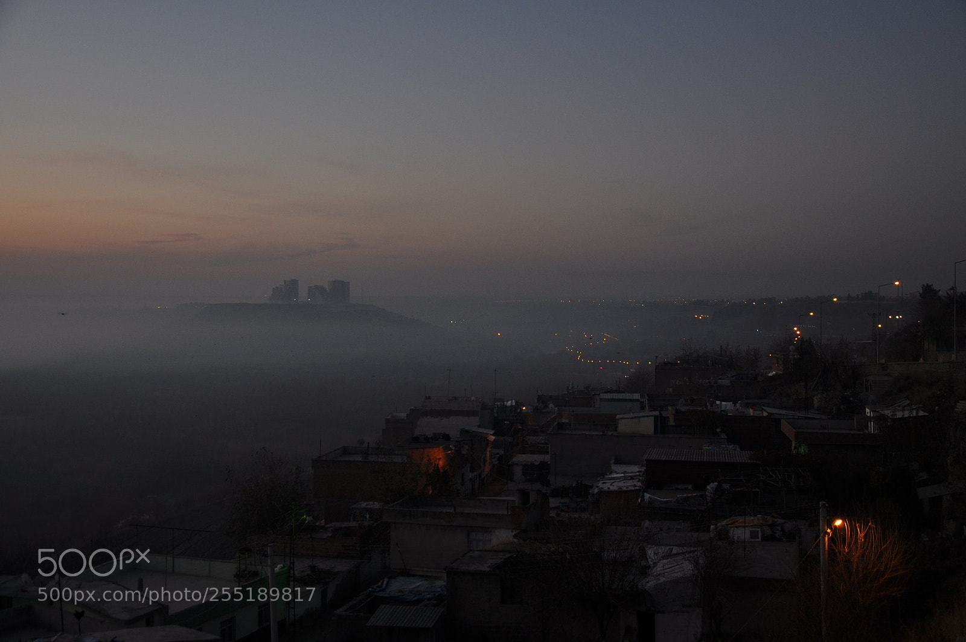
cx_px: 483
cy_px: 321
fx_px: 1045
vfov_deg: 34.1
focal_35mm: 39
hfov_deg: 49.6
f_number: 4
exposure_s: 1/30
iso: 200
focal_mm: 26
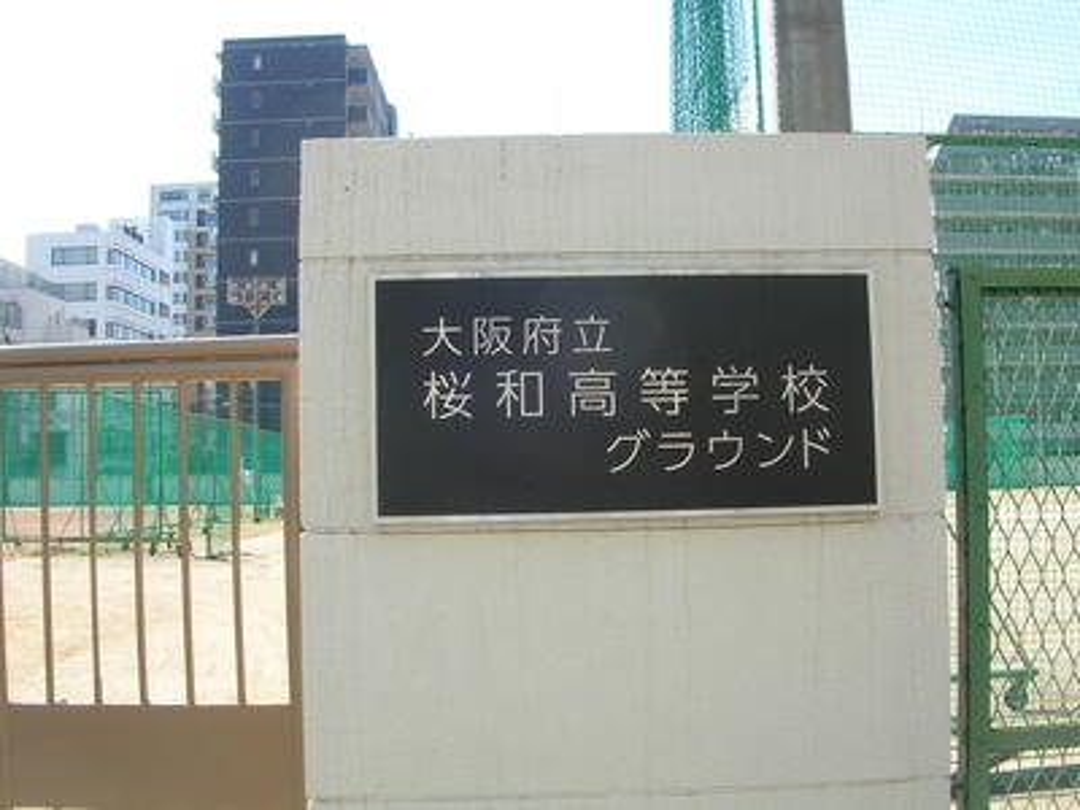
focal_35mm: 35
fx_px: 1092
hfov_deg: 52.6
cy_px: 405
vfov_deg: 40.7
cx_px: 540
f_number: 5.6
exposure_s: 1/137
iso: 50
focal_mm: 5.8
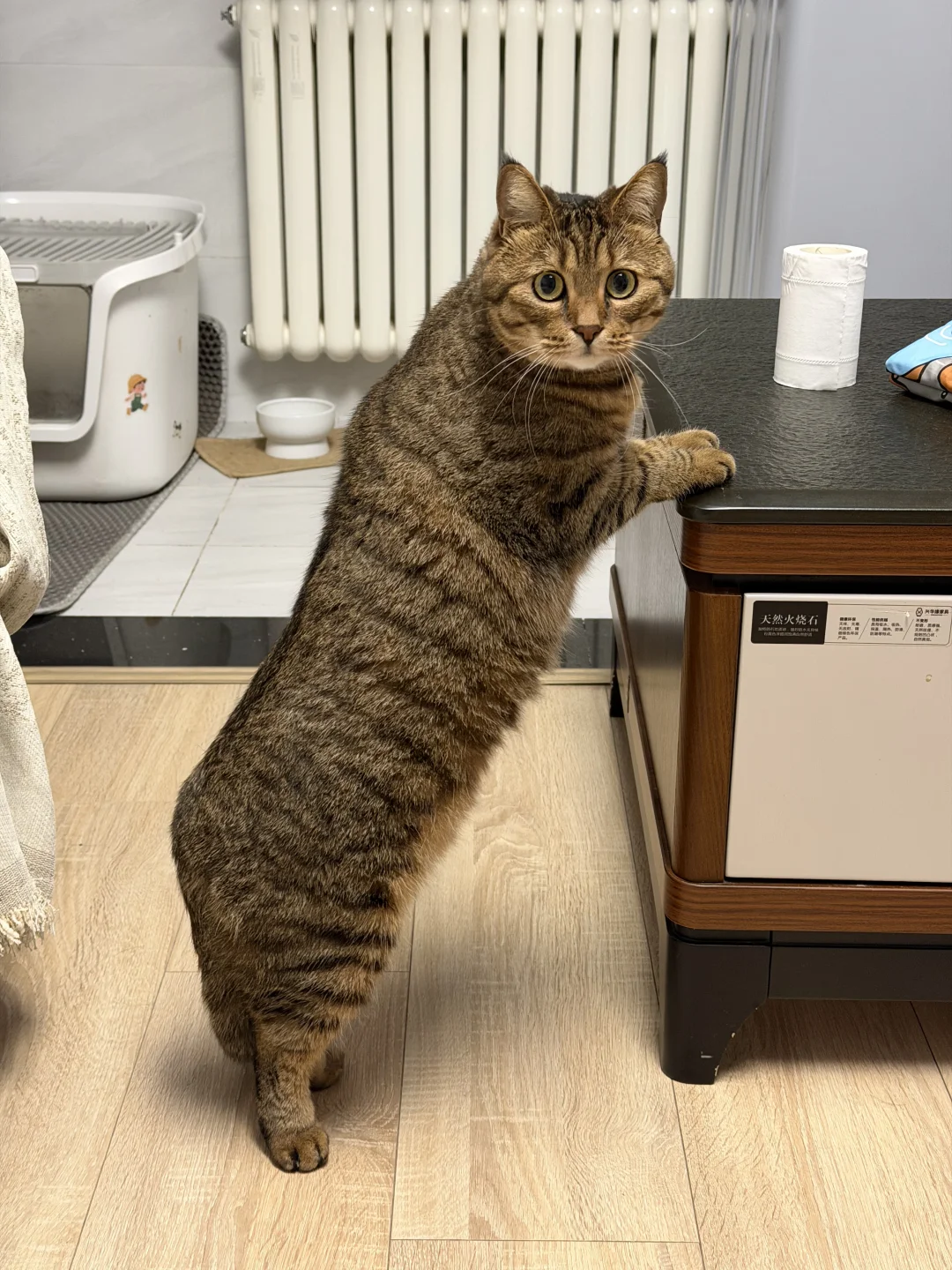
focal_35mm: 48
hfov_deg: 30.3
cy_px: 635
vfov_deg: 39.7
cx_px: 476
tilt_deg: -21.1
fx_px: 1760
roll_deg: -0.6
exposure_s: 1/47
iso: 250
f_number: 1.78
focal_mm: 6.76
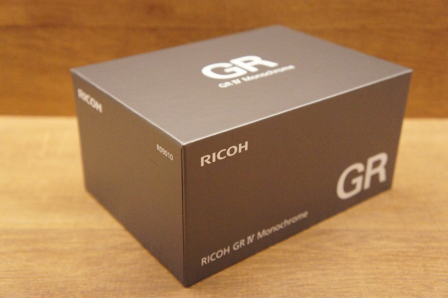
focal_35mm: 45
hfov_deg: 43.7
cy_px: 149
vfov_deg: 29.8
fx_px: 559
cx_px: 224
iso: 6400
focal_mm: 30
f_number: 4.5
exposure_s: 1/1000
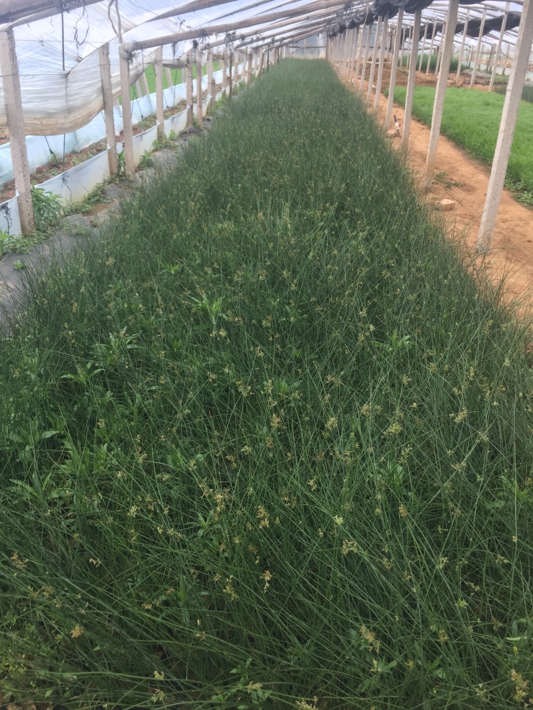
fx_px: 595
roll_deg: -1.6
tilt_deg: -25.8
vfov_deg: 61.7
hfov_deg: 48.2
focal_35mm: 29
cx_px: 266
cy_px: 355
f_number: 2.2
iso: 32
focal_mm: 4.15
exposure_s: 1/129
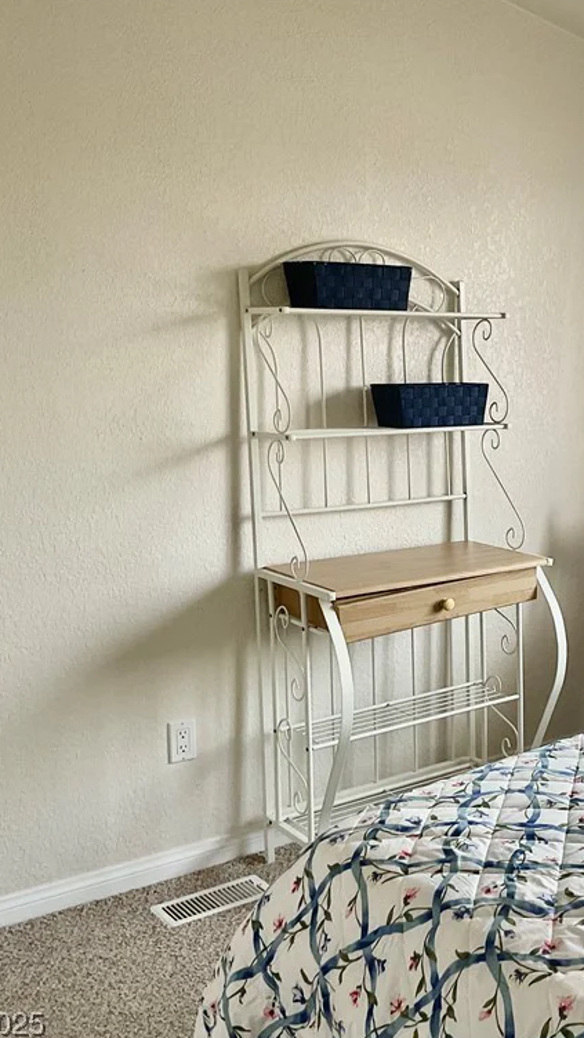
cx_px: 612
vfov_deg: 47.4
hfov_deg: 26.0
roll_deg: -3.0
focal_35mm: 43
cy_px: 525
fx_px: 1184
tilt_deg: -11.3
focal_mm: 3
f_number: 1.8
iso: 32
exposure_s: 1/120
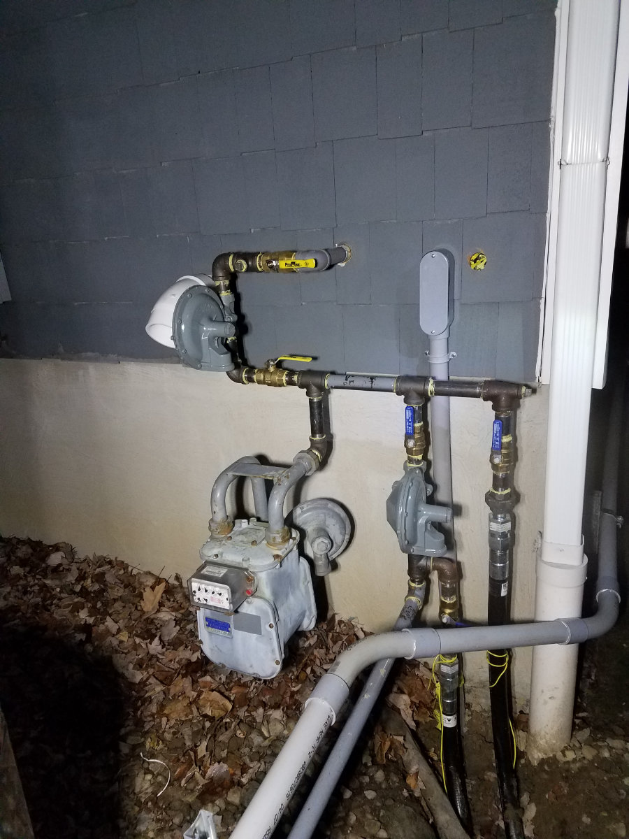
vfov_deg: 67.3
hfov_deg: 53.1
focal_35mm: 26
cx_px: 314
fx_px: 630
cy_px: 420
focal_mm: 4.3
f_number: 2.4
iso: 100
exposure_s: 1/60
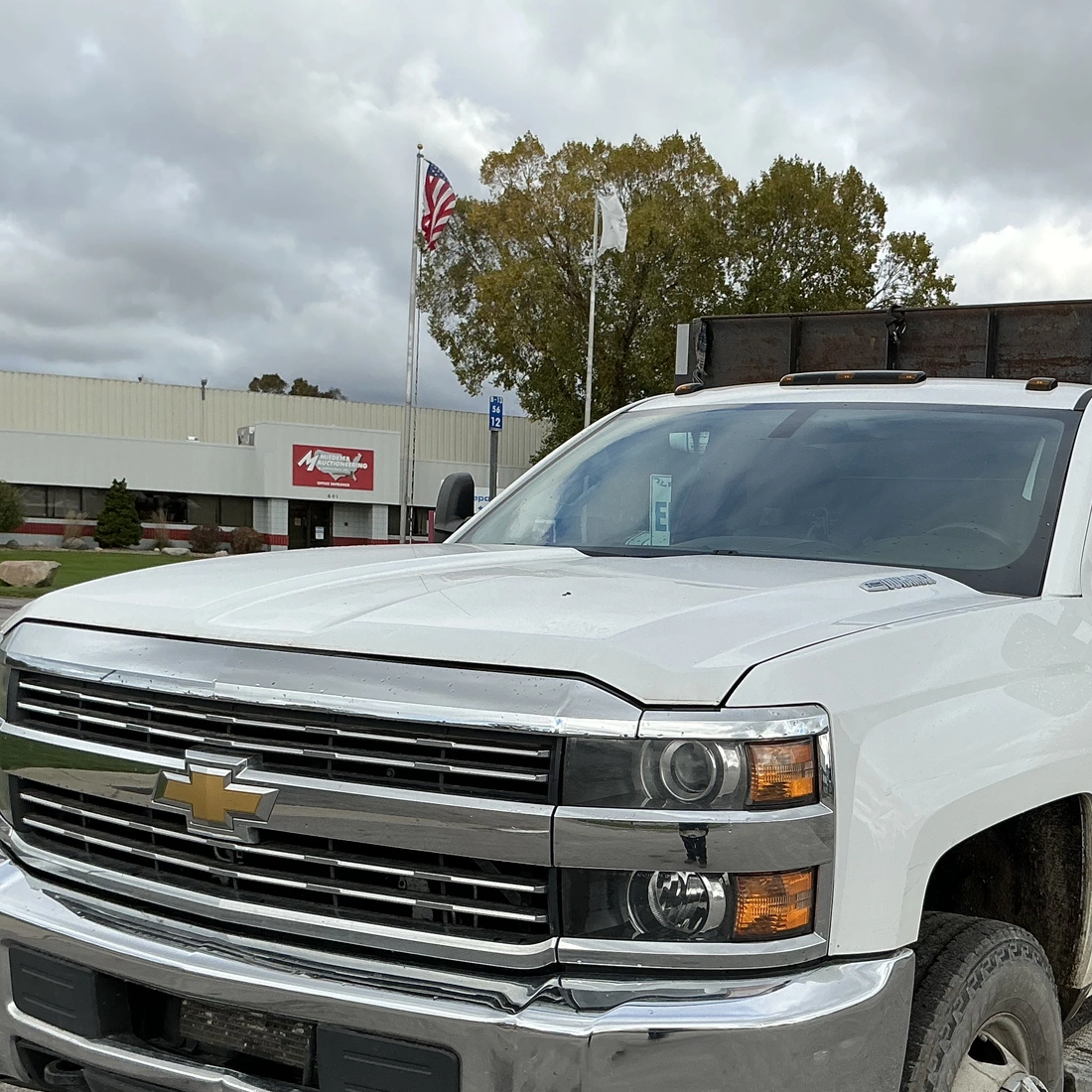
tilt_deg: -6.5
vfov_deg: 37.1
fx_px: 1606
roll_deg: -2.6
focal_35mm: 45
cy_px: 740
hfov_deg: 37.0
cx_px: 769
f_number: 1.8
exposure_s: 1/978
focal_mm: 3
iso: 25
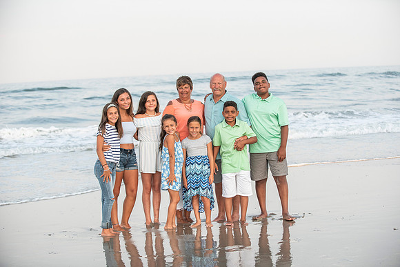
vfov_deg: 19.0
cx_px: 203
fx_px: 797
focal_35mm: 72
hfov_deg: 28.2
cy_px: 134
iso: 800
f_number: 3.5
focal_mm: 70
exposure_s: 1/2000
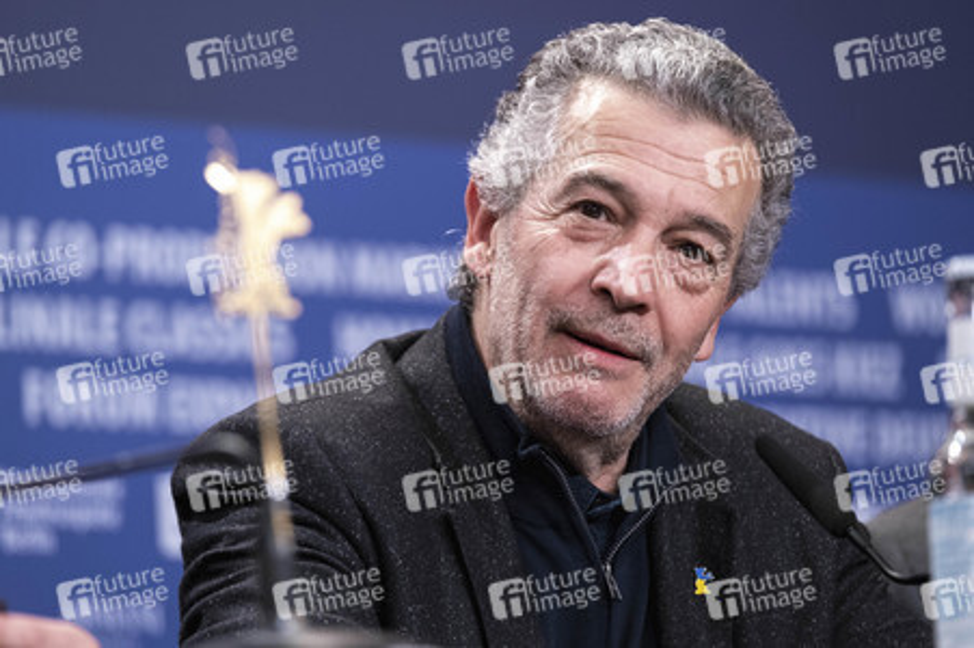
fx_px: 5677
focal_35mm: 210
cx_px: 487
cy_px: 324
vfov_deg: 6.5
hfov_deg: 9.8
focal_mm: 140
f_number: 3.2
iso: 1250
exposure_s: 1/100
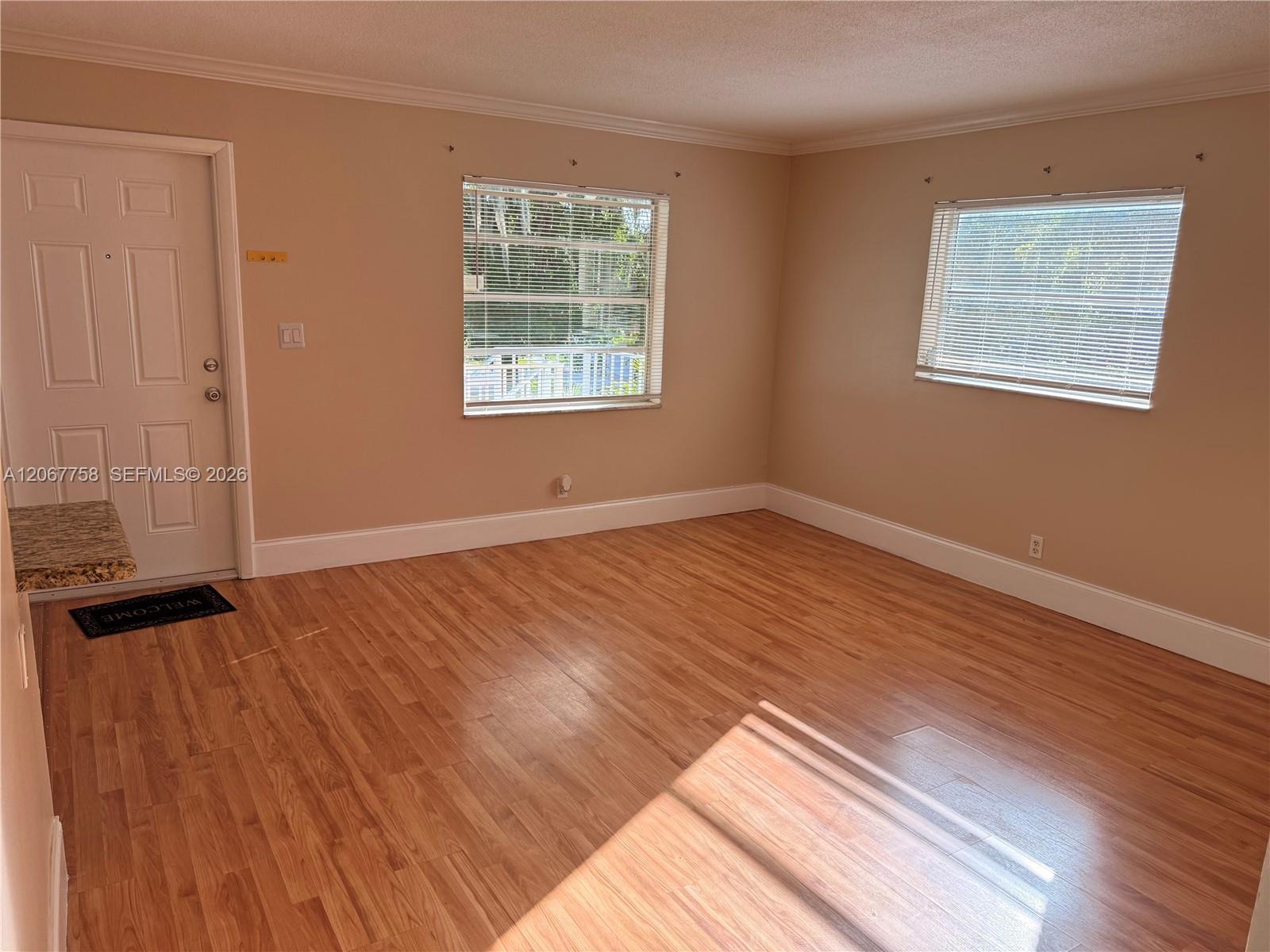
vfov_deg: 56.8
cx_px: 635
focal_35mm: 24
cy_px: 476
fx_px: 881
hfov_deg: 71.6
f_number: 1.78
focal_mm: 6.76
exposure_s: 1/410
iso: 100
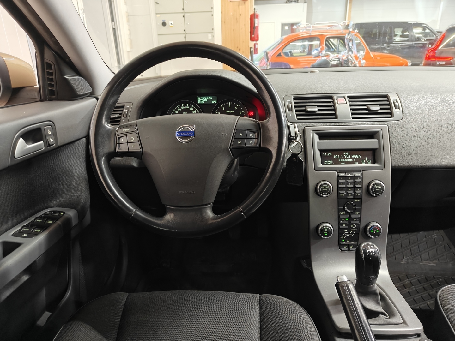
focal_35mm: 24
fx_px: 315
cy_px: 170
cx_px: 228
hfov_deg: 71.6
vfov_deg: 56.8
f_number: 1.8
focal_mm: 5.59
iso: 160
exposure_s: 1/33
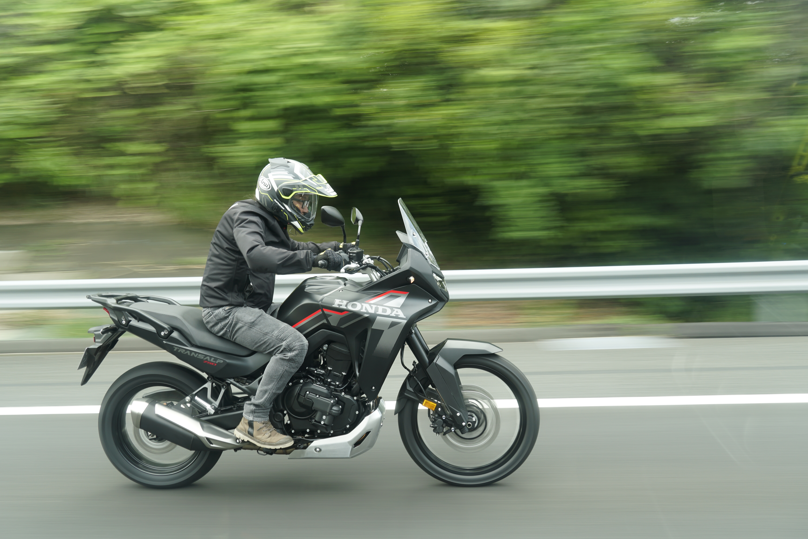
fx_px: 673
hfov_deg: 61.9
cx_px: 404
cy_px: 270
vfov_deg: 43.6
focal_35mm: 30
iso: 100
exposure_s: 1/40
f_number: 6.3
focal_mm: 20
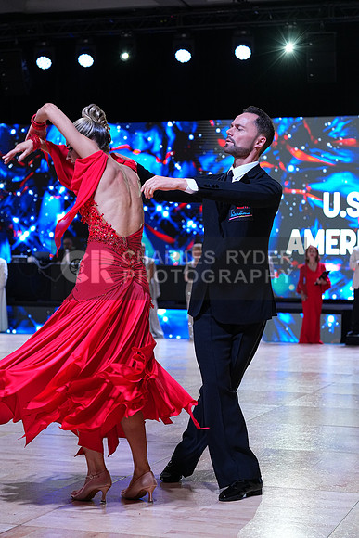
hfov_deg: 19.5
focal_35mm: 70
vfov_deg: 28.8
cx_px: 180
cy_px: 269
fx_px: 1046
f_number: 4
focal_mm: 70
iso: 1250
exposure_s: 1/500
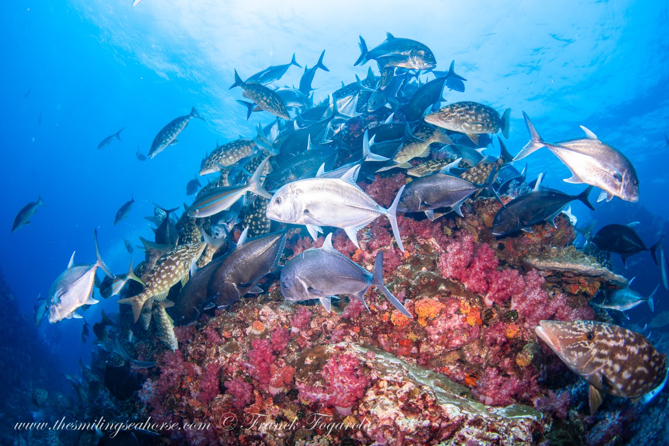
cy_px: 223
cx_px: 334
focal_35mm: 15
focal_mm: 15
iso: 400
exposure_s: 1/250
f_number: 9.5
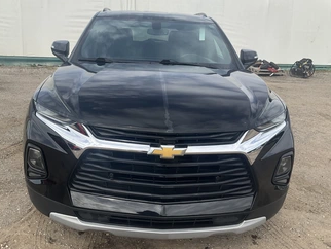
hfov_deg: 51.3
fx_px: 344
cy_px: 117
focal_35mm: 36
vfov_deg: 39.7
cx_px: 151
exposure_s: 1/1250
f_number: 1.8
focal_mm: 3
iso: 25
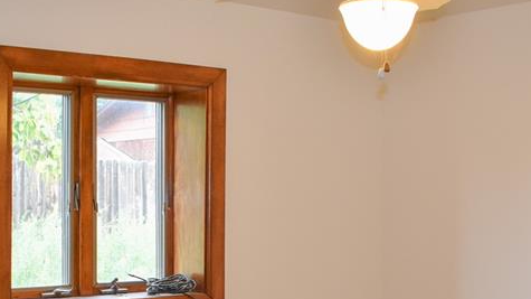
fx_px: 859
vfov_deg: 18.7
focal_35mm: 61
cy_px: 357
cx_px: 241
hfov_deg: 34.3
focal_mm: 18
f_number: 5
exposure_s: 1/160
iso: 800
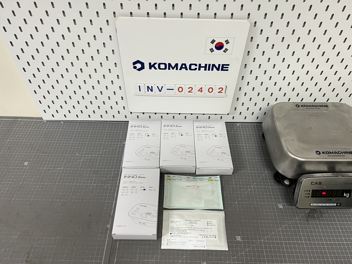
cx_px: 176
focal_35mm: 26
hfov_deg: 67.3
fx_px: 264
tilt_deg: -48.6
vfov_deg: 53.1
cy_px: 132
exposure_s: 1/60
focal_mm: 5.7
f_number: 1.5
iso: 80
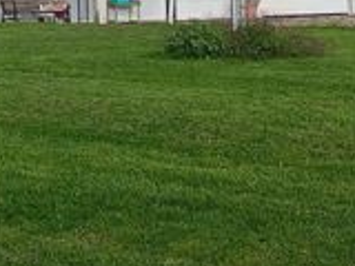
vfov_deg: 17.1
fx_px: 831
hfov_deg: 21.6
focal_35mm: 81
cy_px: -88
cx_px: -115
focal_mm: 3.98
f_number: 1.8
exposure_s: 1/333
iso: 20
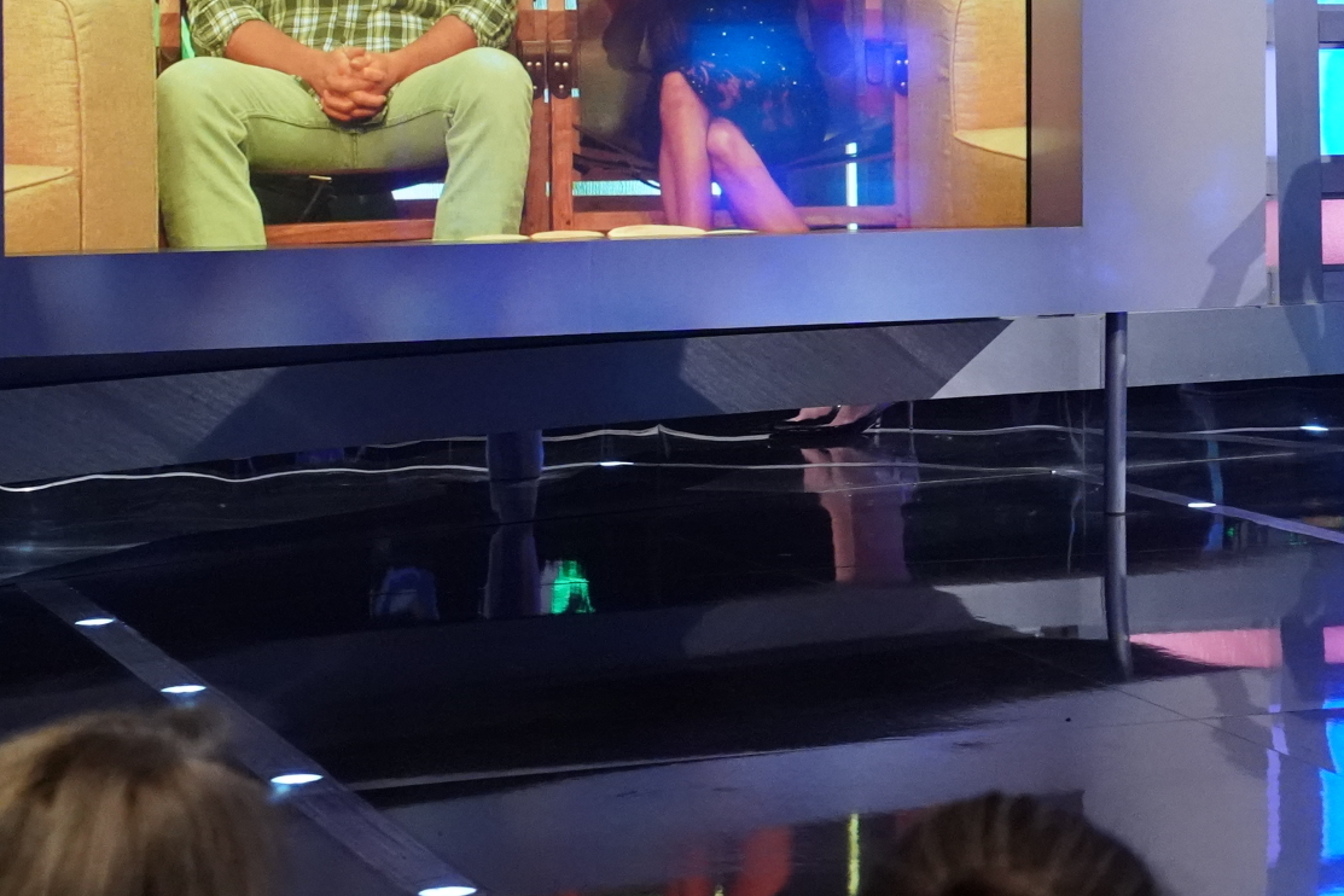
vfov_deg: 11.0
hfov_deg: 15.7
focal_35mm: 124
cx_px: 1745
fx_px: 4629
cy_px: 117
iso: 6400
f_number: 6.3
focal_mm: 46
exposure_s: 1/125
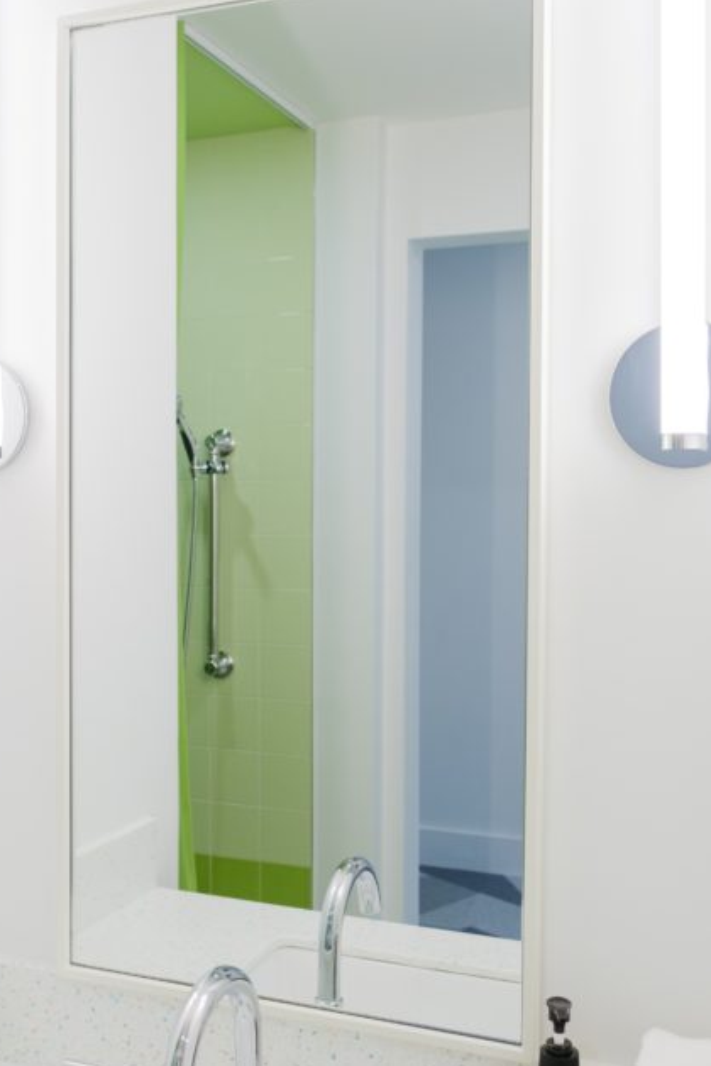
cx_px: 255
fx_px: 1155
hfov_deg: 34.0
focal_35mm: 39
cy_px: 535
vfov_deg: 49.6
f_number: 3.6
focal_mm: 16
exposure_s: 1/80
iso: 400
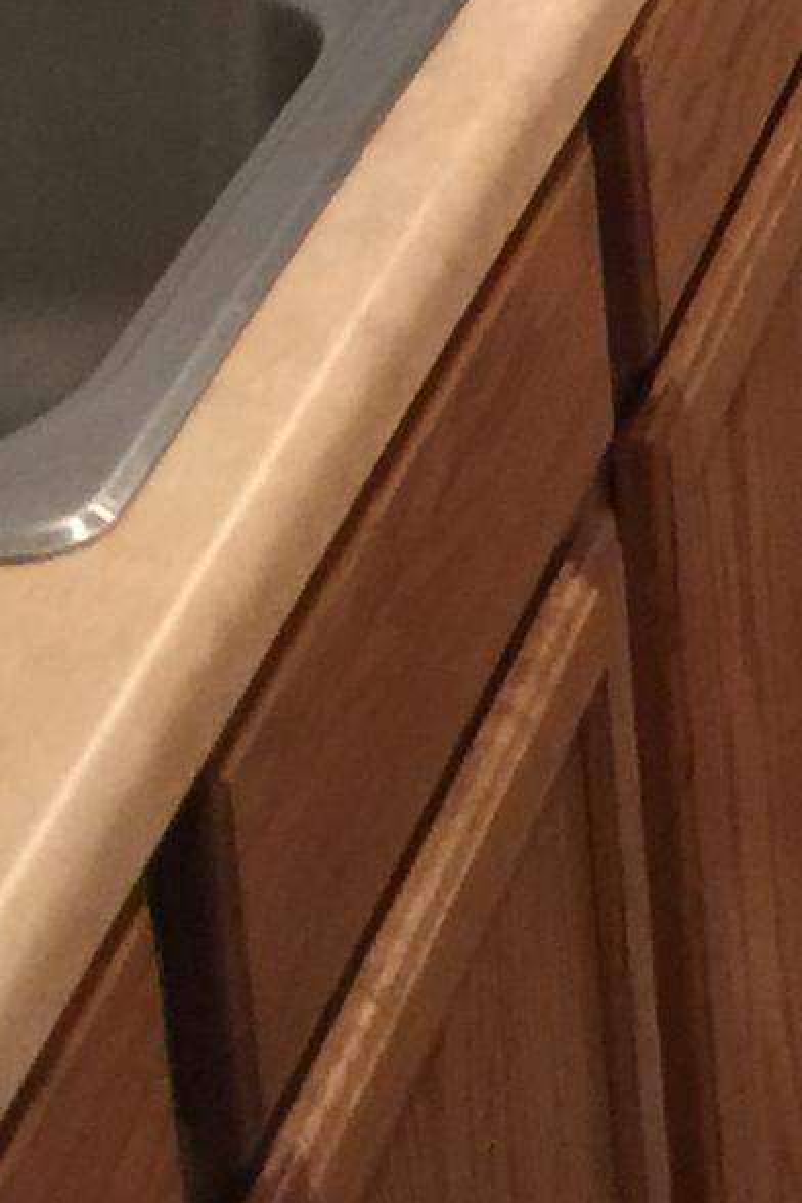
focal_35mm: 154
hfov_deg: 8.1
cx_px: 2070
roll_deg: +0.4
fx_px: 5146
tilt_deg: -13.1
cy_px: -1011
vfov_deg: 12.2
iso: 64
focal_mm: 4.15
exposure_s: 1/15
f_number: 2.2
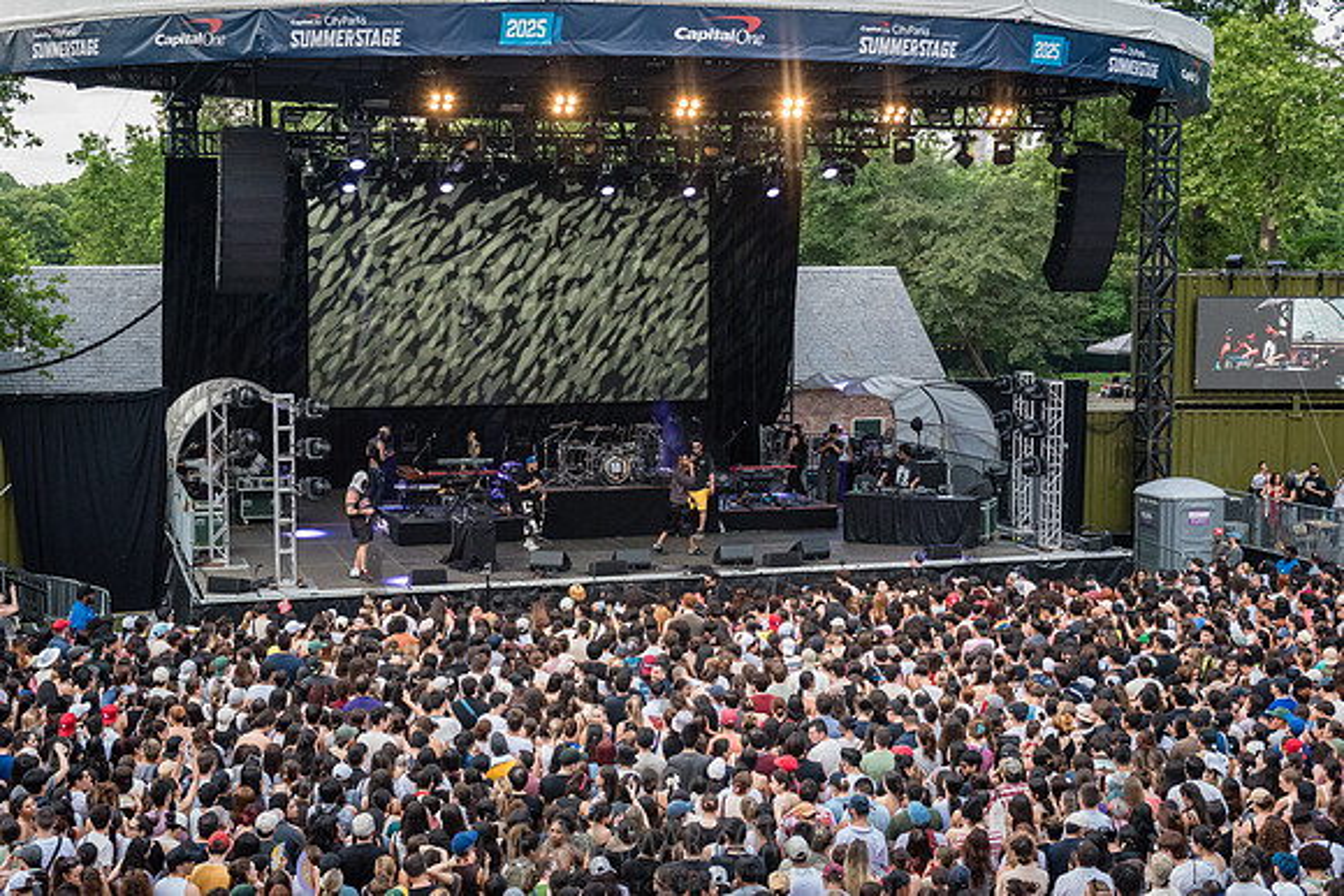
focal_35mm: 49
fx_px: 1834
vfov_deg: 27.5
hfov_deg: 40.2
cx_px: 672
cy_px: 448
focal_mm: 48
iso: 4000
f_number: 4.5
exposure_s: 1/500
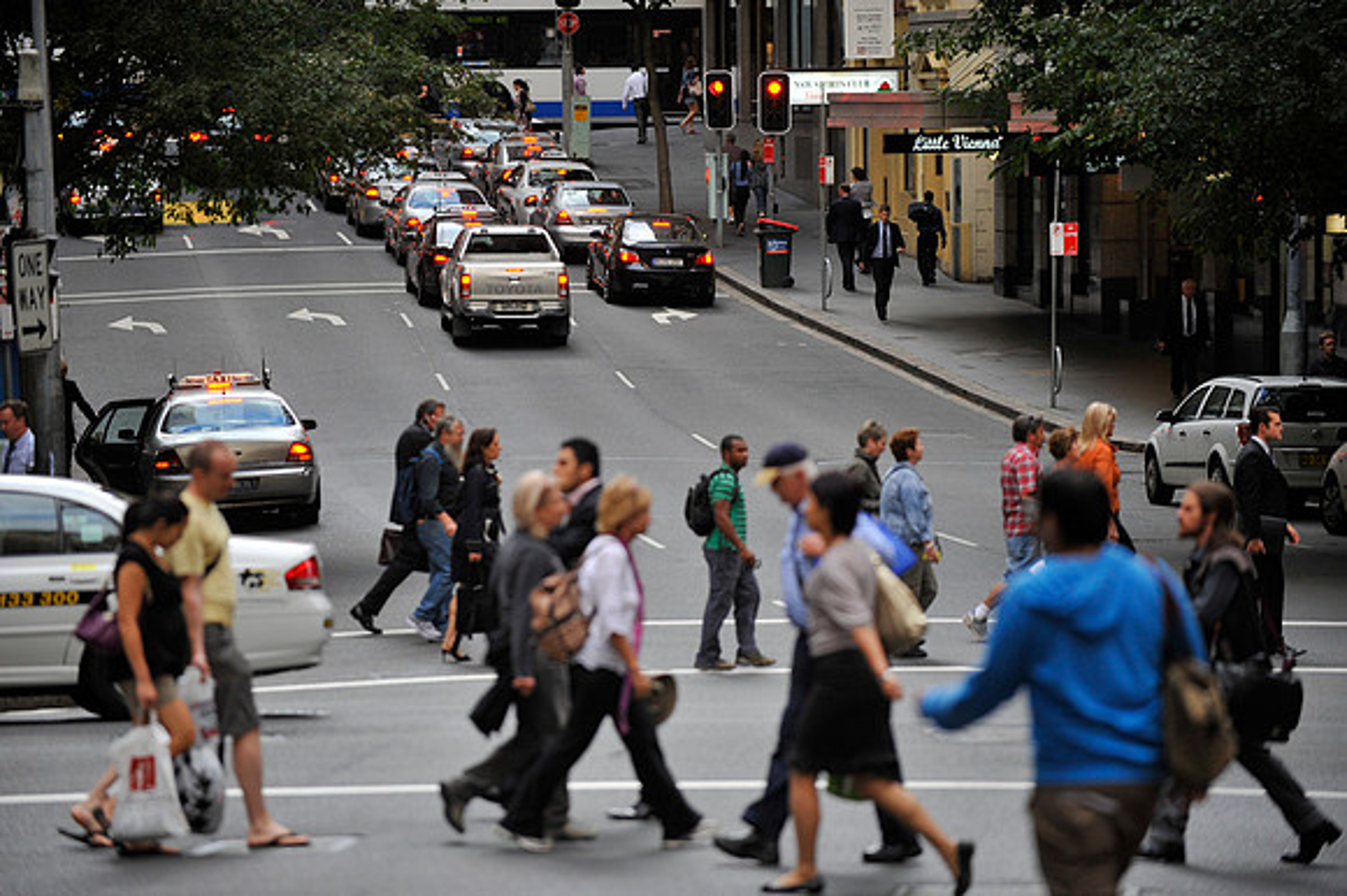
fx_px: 7479
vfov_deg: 6.9
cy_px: 448
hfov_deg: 10.3
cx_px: 674
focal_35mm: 200
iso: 1000
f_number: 3.2
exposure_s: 1/800
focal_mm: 200
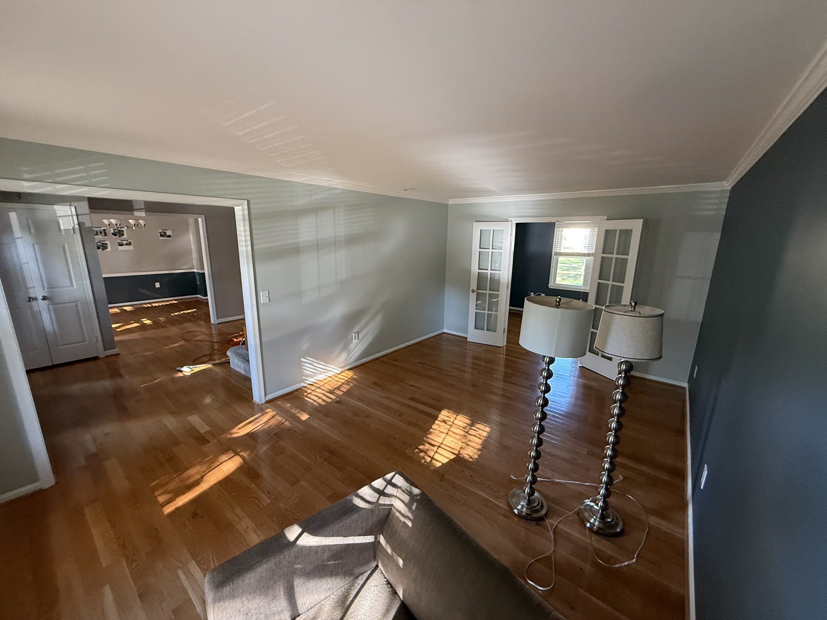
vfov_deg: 85.7
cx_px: 414
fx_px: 334
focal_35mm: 14
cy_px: 310
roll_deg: -1.3
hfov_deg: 102.1
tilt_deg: -13.1
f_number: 2.2
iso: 400
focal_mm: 2.22
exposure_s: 1/60
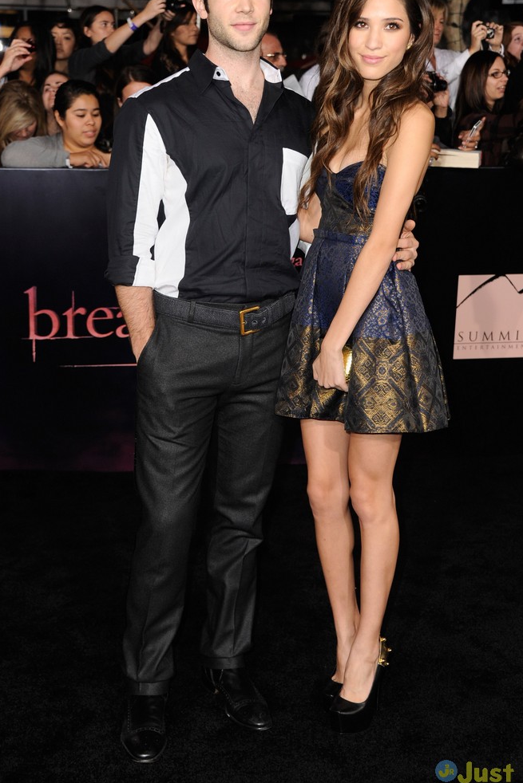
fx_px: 1220
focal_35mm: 56
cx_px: 230
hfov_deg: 24.2
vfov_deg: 35.6
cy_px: 340
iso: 640
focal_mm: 45
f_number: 5
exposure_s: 1/200
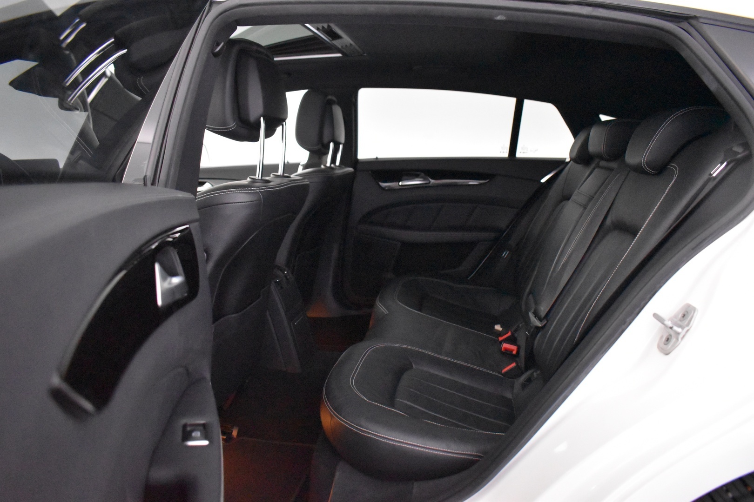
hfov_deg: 67.4
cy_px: 251
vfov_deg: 47.9
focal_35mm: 27
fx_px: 565
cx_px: 377
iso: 10000
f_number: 3.5
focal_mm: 18
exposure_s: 1/60
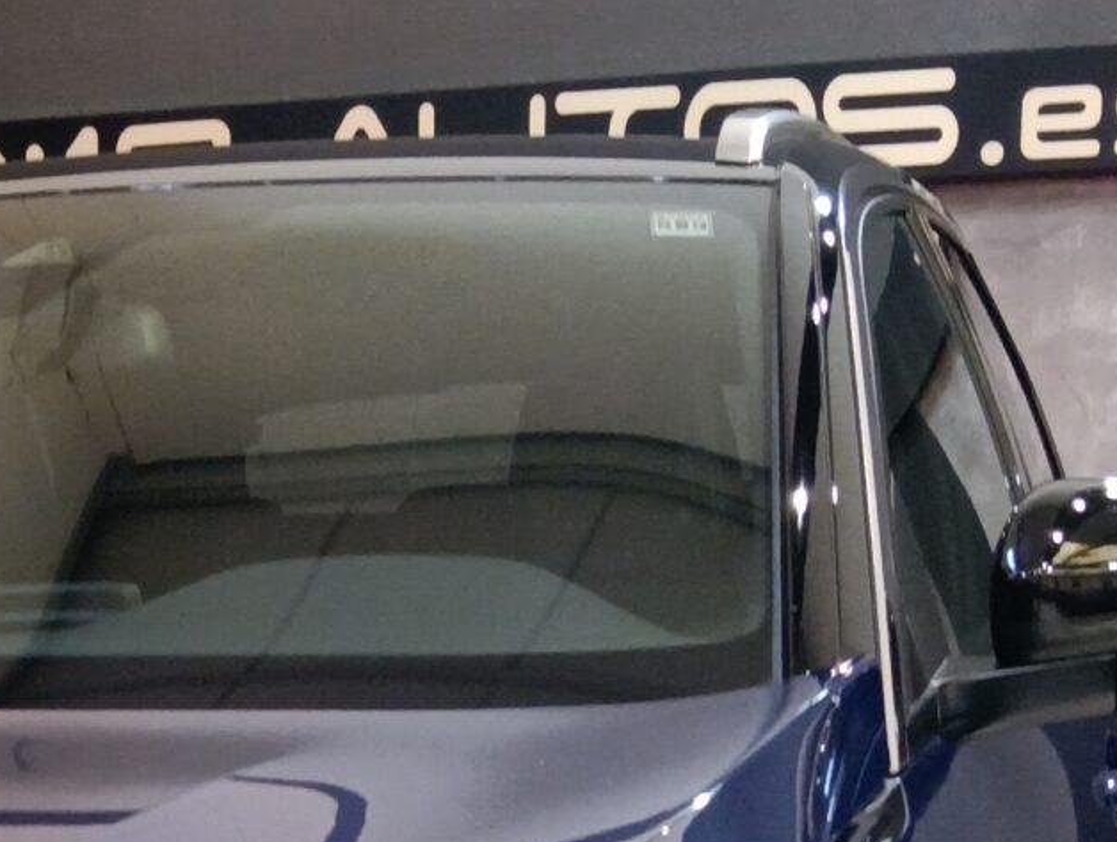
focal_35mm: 110
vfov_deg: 12.6
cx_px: -137
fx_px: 3555
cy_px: 1372
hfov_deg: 17.2
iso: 500
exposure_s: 1/33.3
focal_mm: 3.98
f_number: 16
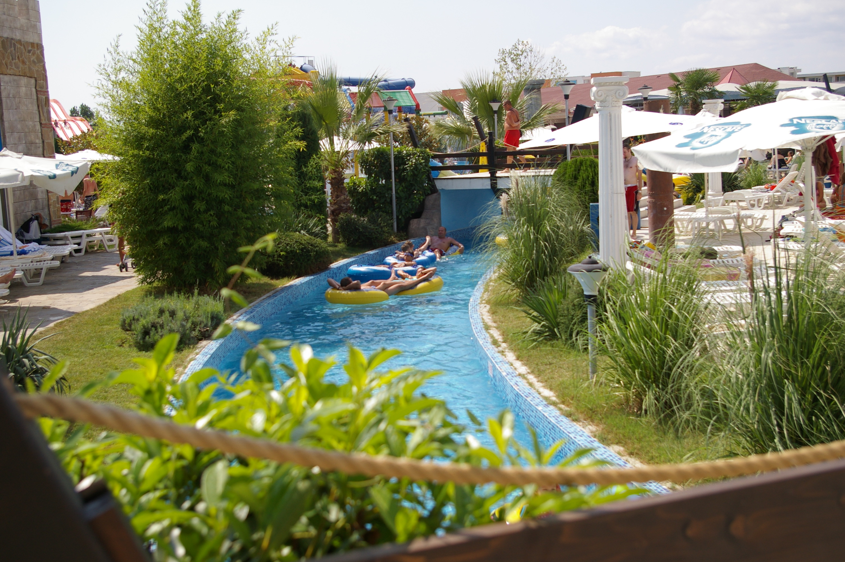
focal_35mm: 50
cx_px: 422
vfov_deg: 27.2
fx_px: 1161
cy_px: 281
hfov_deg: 40.0
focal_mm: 33
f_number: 5.6
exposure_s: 1/1000
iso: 200
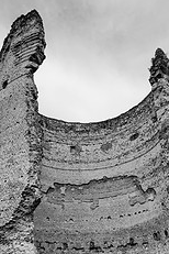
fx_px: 246
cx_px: 87
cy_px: 172
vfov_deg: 53.3
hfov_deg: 37.8
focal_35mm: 35
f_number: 9.5
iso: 200
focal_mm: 12
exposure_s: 1/125
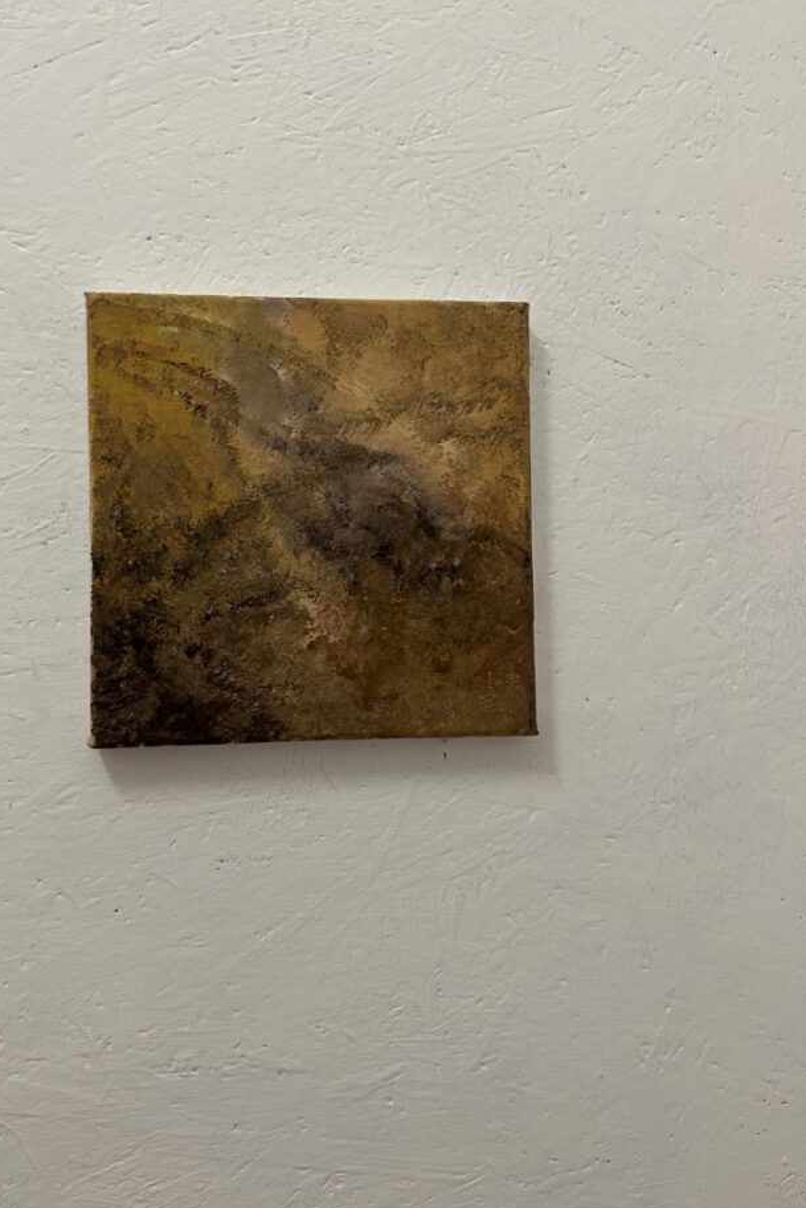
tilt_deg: +0.7
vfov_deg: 65.4
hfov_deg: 46.3
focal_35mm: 28
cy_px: 581
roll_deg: +2.0
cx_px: 347
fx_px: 940
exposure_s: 1/50
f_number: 1.78
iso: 250
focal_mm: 6.86
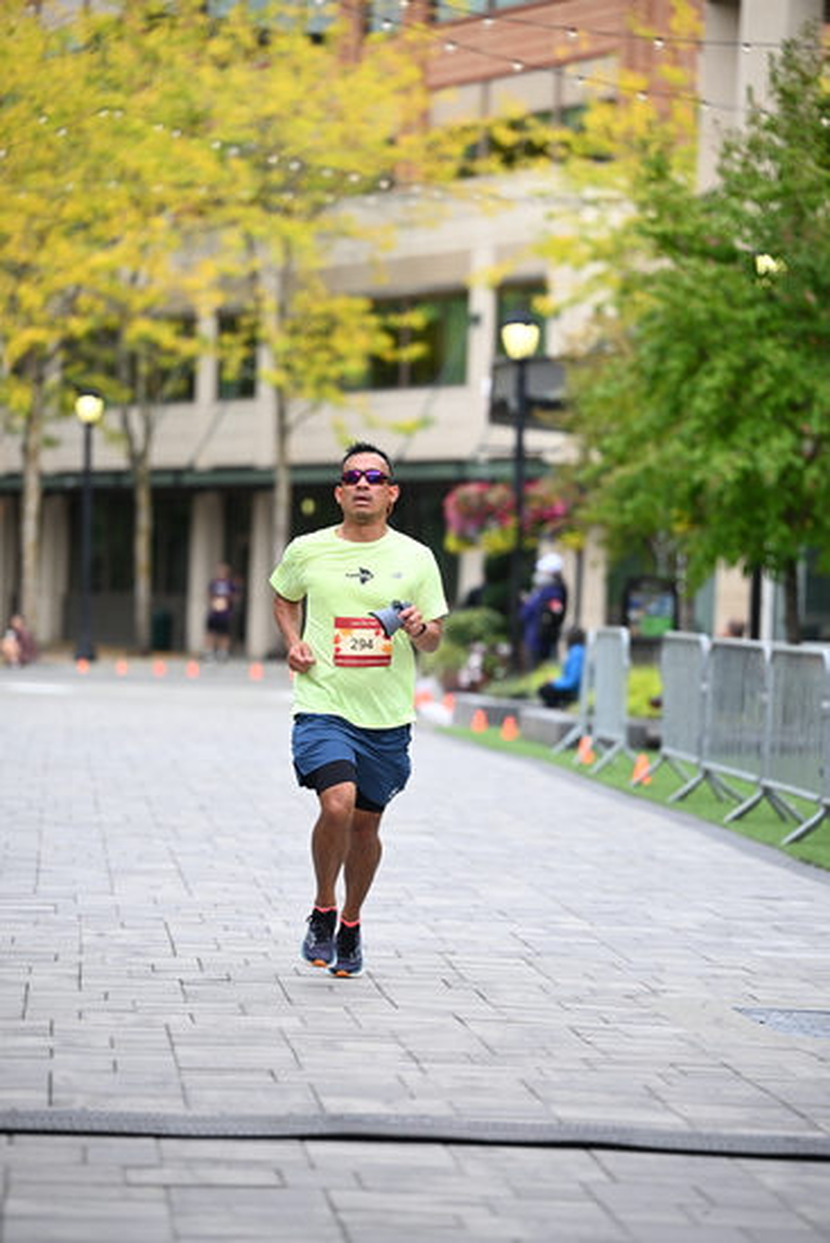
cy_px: 622
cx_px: 415
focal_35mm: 130
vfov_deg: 15.8
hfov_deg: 10.6
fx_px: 4493
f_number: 2.8
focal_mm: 130
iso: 640
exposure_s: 1/1600
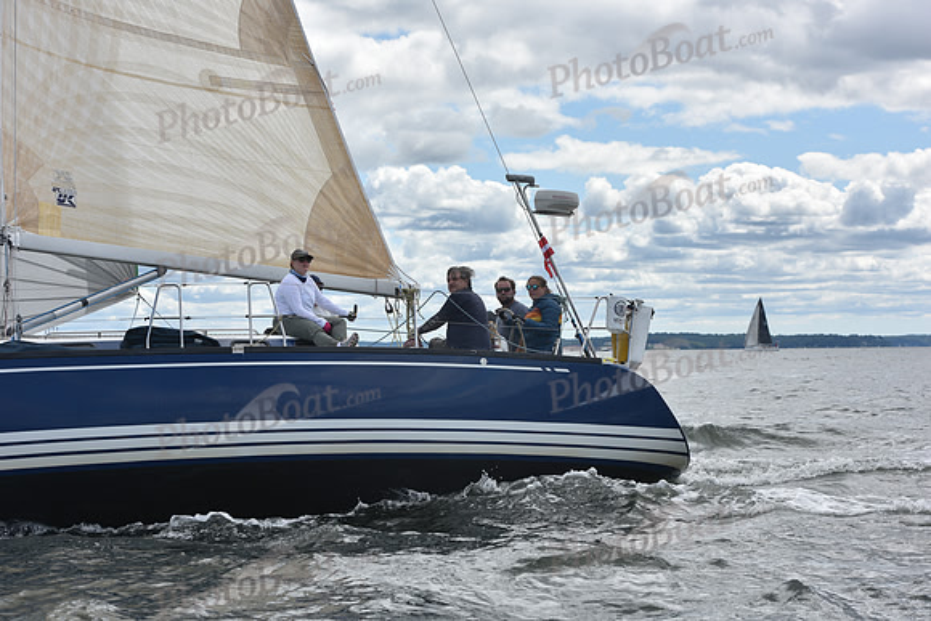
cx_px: 466
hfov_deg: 23.9
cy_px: 310
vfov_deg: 16.1
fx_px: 2199
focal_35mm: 85
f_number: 9
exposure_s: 1/800
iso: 250
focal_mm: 85
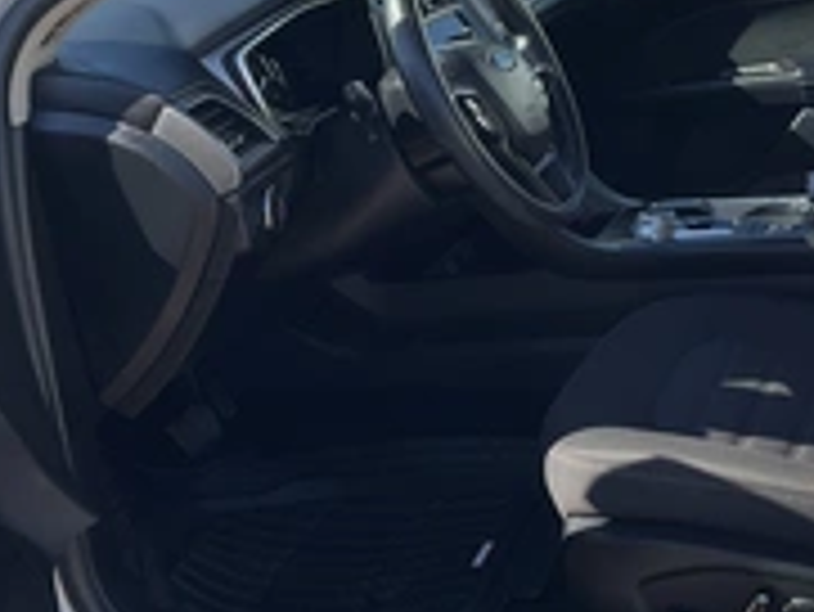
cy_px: 252
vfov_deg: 22.9
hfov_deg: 30.2
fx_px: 1506
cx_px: 477
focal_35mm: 64
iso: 25
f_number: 1.8
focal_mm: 3
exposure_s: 1/650
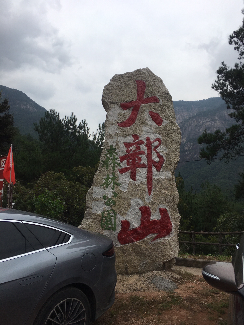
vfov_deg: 61.7
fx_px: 273
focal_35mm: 29
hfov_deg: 48.2
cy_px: 162
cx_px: 122
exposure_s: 1/1876
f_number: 2.2
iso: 25
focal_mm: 4.15
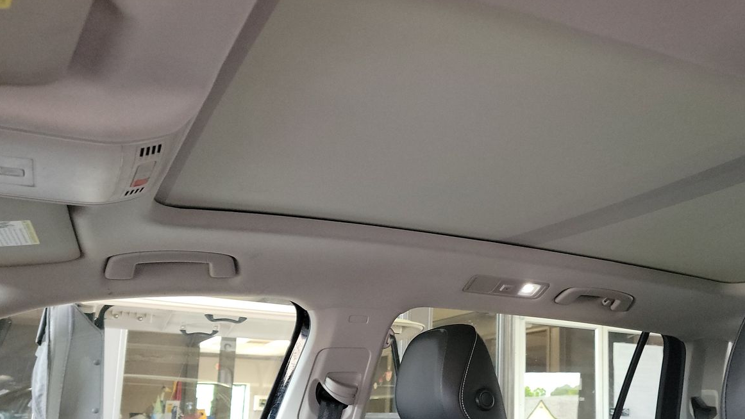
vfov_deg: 32.3
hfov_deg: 54.5
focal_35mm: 36
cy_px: 305
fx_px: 711
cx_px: 479
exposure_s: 1/59
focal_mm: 6.7
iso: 1187
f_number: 1.8
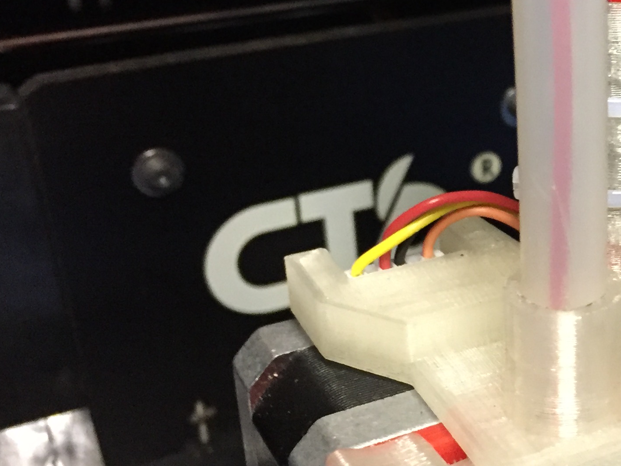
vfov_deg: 21.9
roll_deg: -1.4
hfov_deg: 26.6
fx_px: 1202
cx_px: 688
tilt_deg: -23.3
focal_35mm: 67
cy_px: 209
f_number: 2.2
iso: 250
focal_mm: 4.15
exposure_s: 1/25
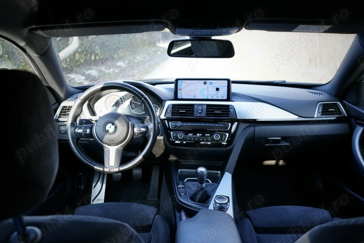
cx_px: 182
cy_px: 122
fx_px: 293
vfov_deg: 45.0
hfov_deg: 63.7
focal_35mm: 29
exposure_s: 1/60
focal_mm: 29
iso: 200
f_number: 3.5
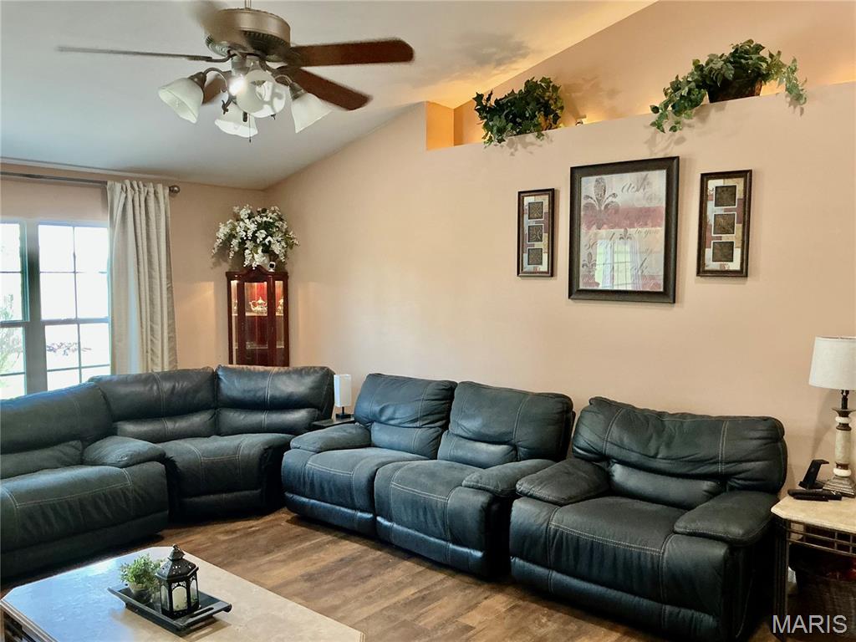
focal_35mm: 29
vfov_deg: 48.2
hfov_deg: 61.7
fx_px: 717
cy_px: 321
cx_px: 428
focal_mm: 3
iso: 250
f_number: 1.8
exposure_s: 1/60
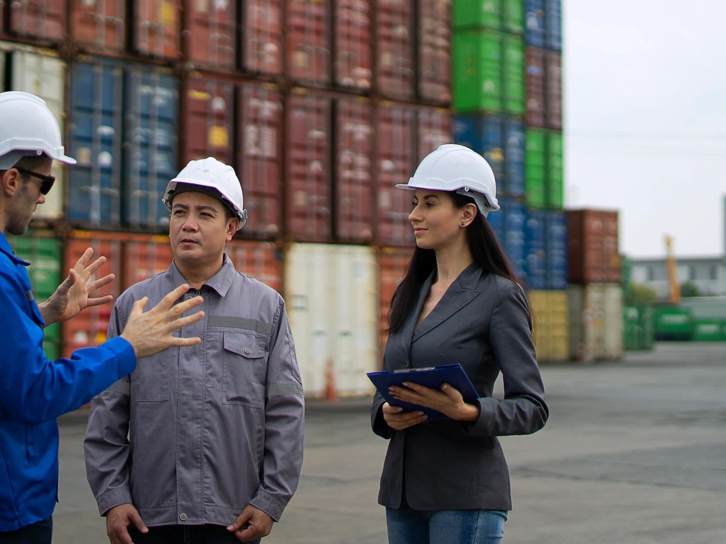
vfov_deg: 19.6
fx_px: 1573
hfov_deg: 25.9
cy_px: 225
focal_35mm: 75
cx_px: 285
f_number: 1.4
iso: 100
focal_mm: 50
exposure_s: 1/5000
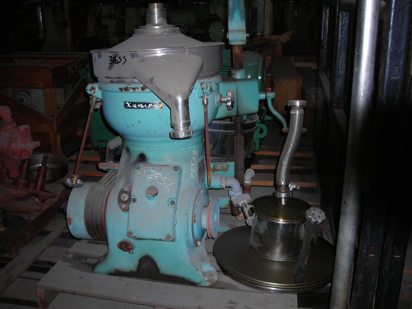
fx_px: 452
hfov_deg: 49.0
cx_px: 206
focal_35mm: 38
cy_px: 154
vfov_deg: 37.7
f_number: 3.2
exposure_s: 1/60.1
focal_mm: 6.3
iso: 98
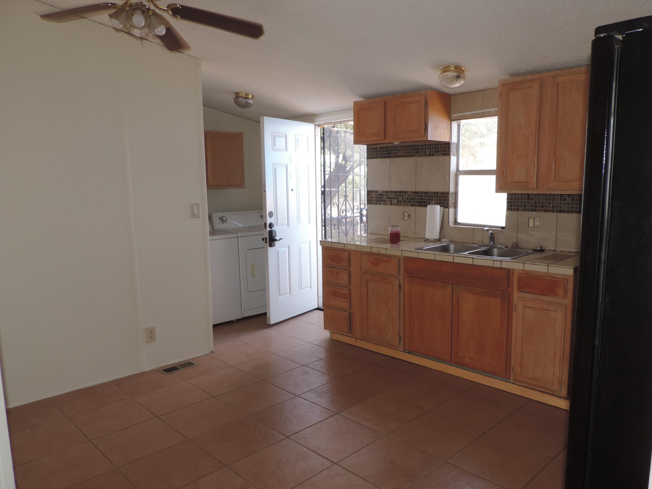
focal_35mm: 26
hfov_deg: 67.2
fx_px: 490
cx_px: 350
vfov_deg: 53.0
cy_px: 260
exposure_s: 1/80
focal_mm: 4.3
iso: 80
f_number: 3
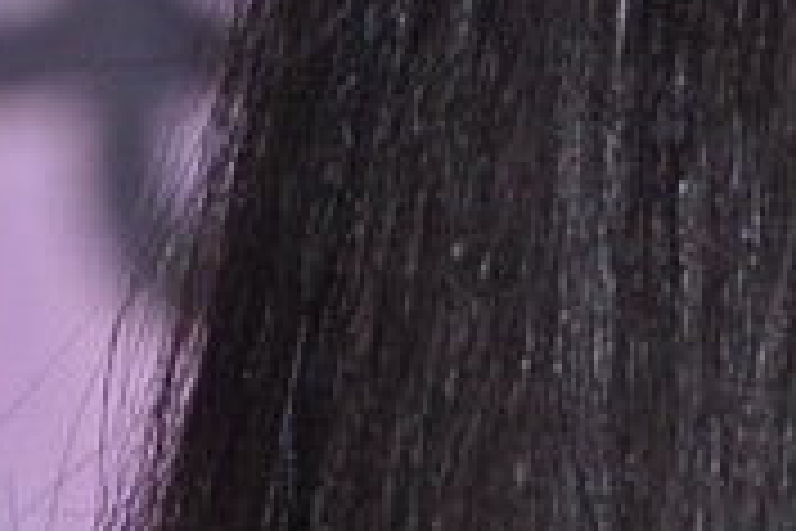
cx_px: 2132
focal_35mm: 2135
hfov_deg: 1.0
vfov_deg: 0.6
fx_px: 47204
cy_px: 479
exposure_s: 1/125
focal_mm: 210
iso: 400
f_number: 10
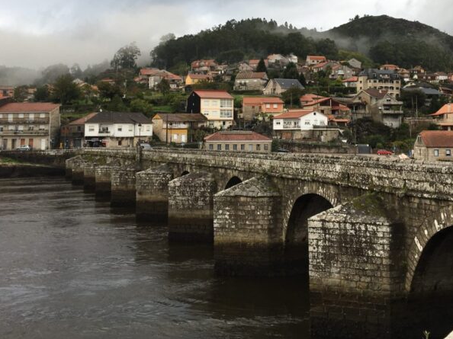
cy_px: 72
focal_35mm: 50
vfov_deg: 28.5
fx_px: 654
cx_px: 268
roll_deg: -0.2
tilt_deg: +5.6
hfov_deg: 38.1
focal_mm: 4.15
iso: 25
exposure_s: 1/199
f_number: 2.2
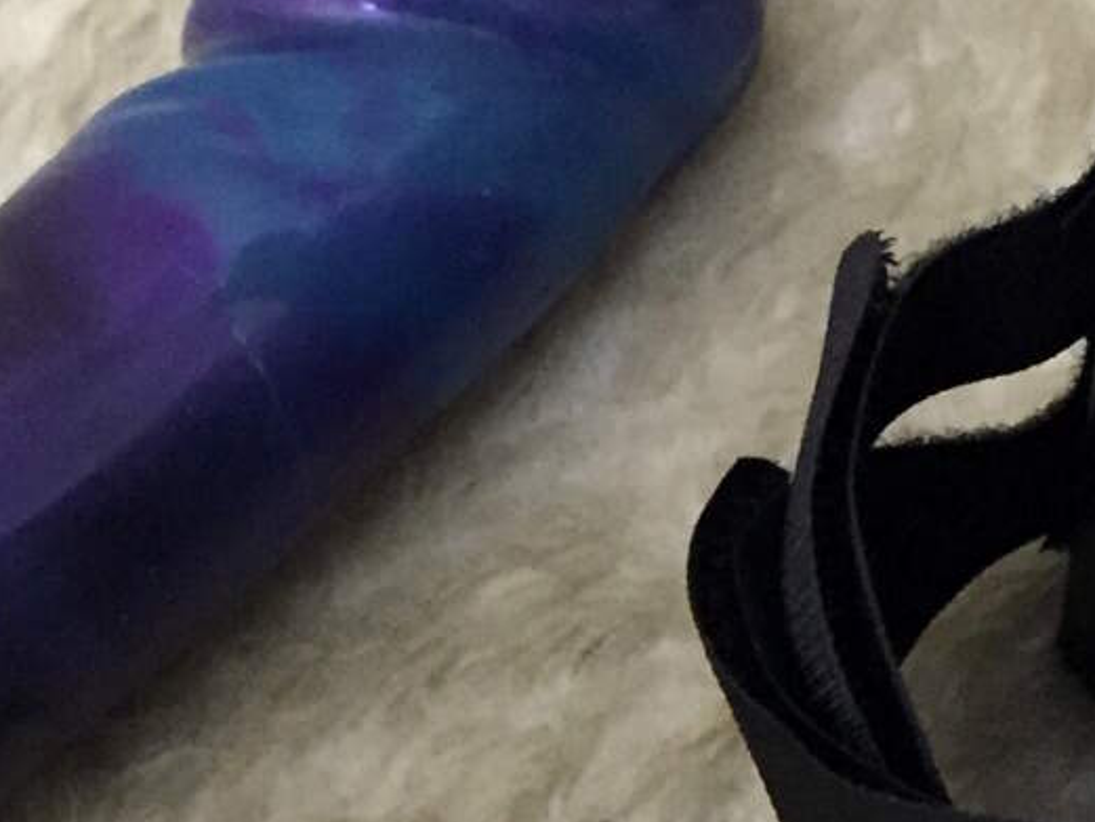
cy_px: 620
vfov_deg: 16.5
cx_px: 212
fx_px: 2816
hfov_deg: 21.7
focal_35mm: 89
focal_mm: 4.15
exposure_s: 1/17
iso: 250
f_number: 2.2
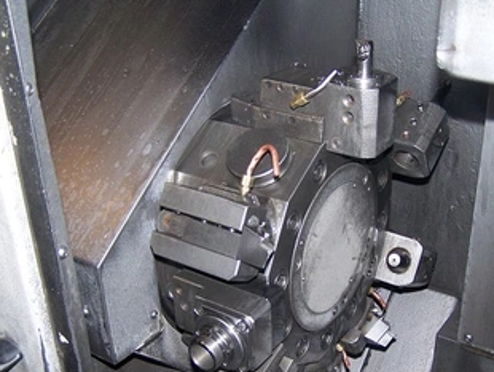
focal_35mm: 49
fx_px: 700
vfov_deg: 29.6
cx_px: 295
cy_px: 235
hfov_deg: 38.7
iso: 140
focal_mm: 6.3
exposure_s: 1/60
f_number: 2.8
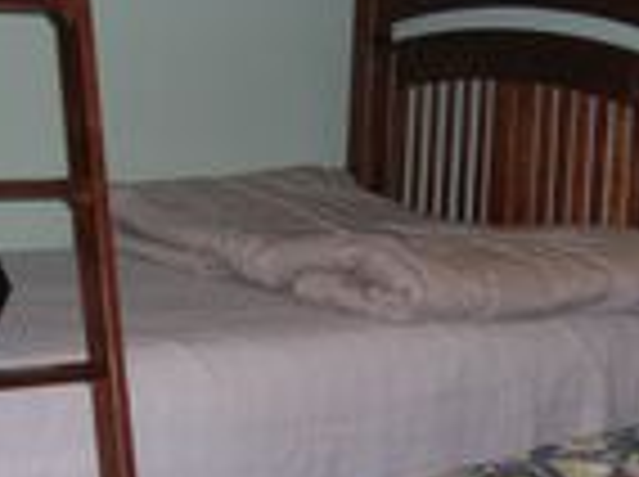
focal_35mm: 91
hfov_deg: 21.6
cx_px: 320
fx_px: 1677
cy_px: 279
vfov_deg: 16.2
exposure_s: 1/60.1
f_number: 2.9
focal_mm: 5.8
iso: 80
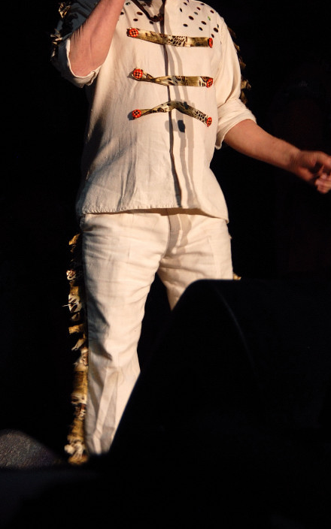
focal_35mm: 145
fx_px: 2089
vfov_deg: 14.4
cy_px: 158
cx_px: 119
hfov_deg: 9.1
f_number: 5.3
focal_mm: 65
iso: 400
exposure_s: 1/60
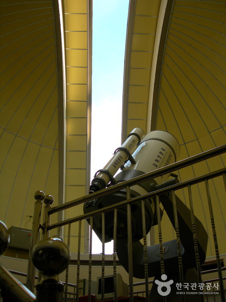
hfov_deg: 37.7
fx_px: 331
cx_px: 113
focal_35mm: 38
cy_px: 151
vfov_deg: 49.0
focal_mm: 7.8
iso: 50
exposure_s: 1/245
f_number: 2.8
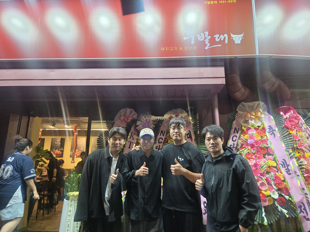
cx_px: 155
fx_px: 206
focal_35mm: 23
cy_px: 116
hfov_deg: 73.9
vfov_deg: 58.9
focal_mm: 5.4
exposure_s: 1/120
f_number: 1.8
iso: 320
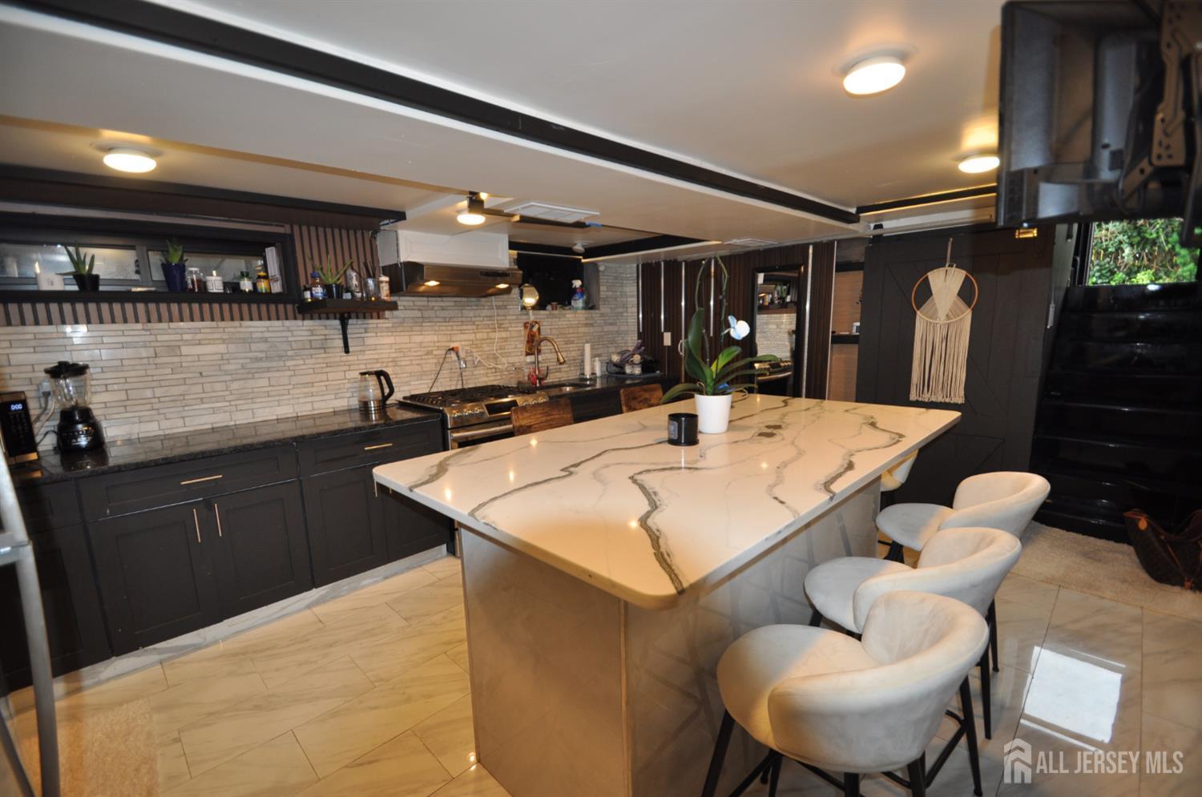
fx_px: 500
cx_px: 601
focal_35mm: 15
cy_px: 398
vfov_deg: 77.1
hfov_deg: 100.5
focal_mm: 10
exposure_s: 1/180
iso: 400
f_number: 3.5
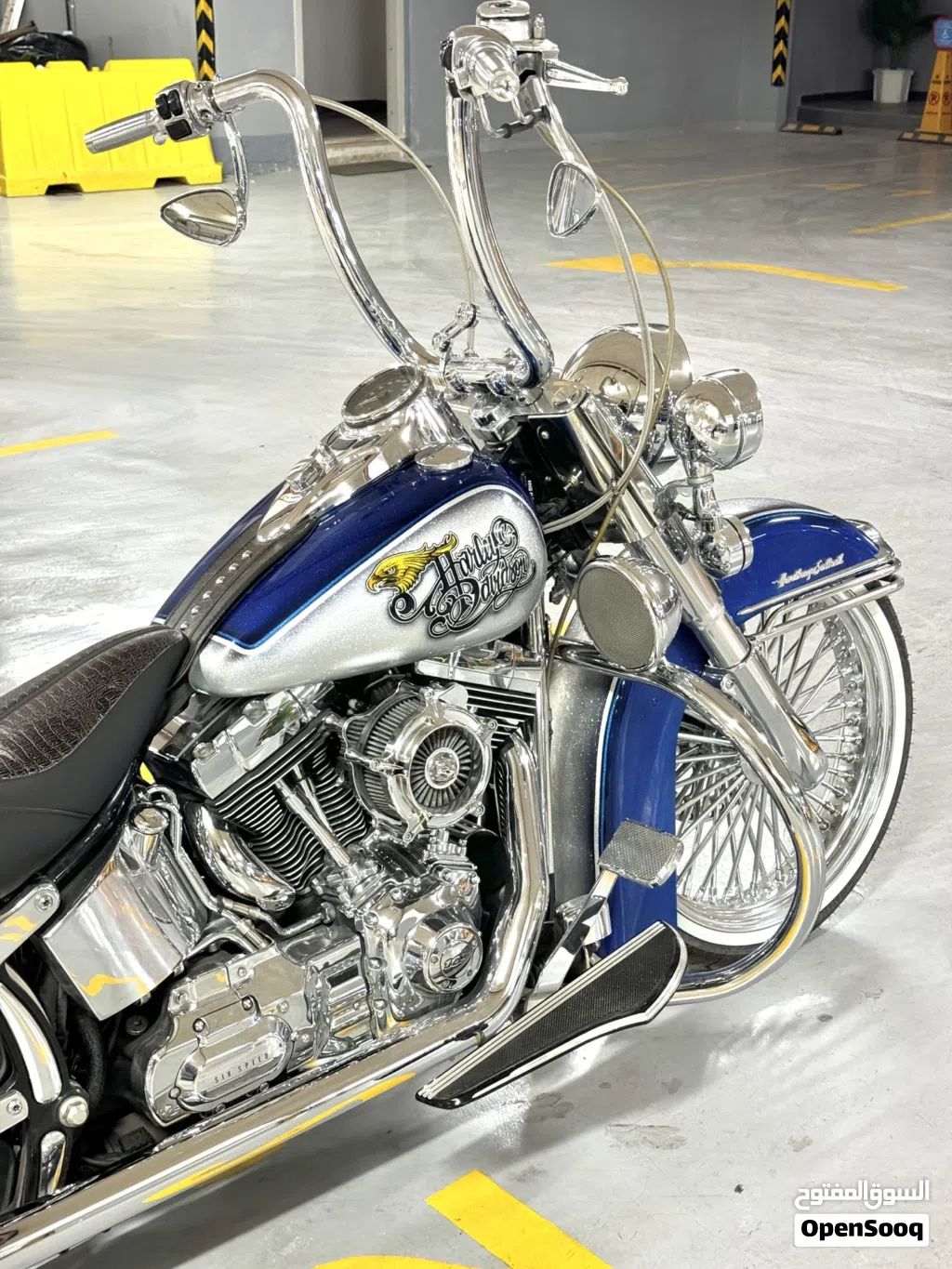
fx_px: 1760
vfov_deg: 39.7
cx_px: 476
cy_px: 634
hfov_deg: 30.3
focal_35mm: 48
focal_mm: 6.76
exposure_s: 1/33
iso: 500
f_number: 1.78
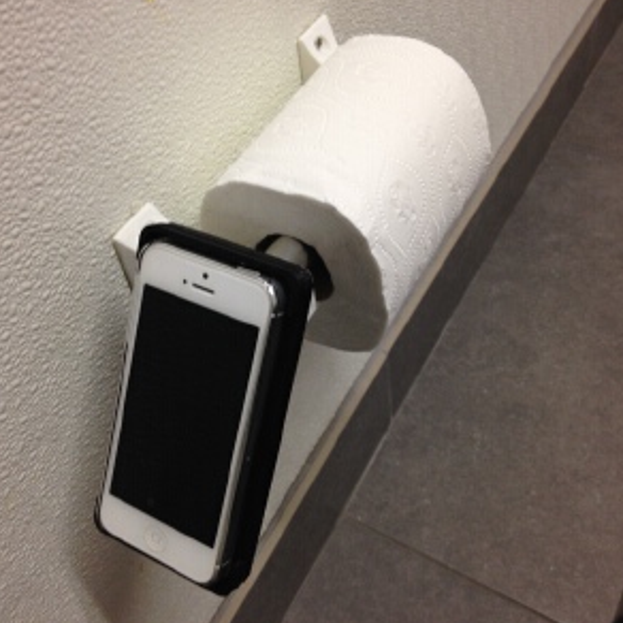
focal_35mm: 40
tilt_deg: -50.2
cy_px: 297
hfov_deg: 41.9
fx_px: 814
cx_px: 309
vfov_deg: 41.8
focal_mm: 4.12
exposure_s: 1/20
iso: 64
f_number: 2.4
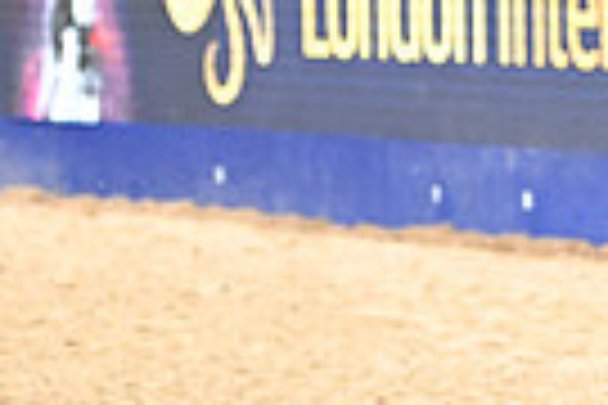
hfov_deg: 4.5
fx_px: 7616
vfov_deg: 3.0
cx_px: 1108
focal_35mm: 451
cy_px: -358
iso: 6400
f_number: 3.5
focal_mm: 105
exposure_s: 1/800
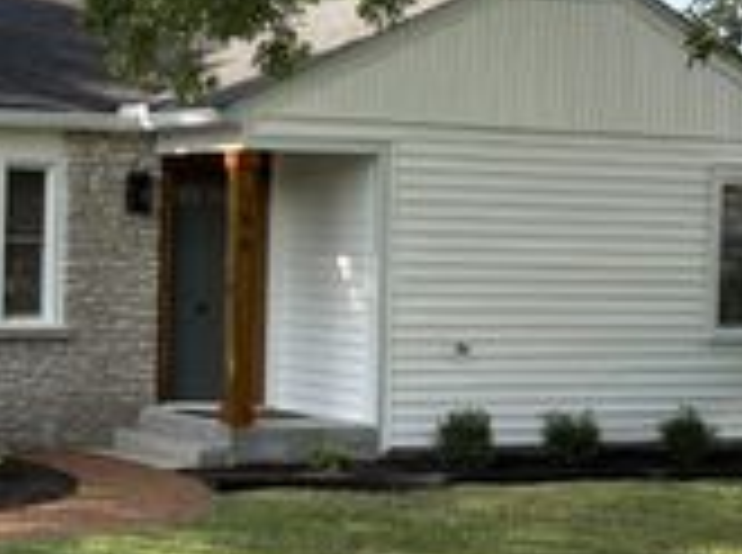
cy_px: 304
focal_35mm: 79
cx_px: -175
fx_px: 1690
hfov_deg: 22.6
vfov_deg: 18.6
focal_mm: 5.96
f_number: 1.6
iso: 64
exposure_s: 1/933
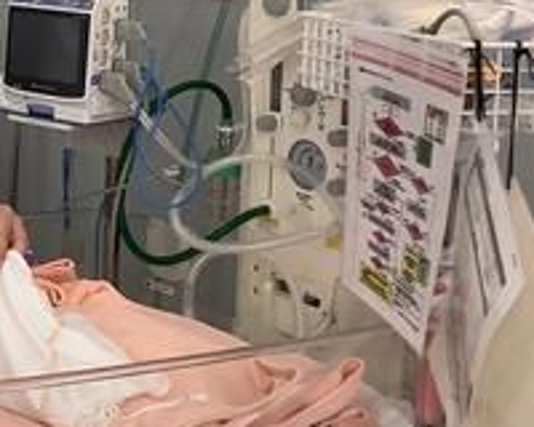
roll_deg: +0.2
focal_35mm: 89
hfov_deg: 19.5
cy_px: 8
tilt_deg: -4.2
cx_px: -202
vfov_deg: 16.9
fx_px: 1407
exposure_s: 1/50
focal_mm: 3.3
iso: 80
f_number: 2.4
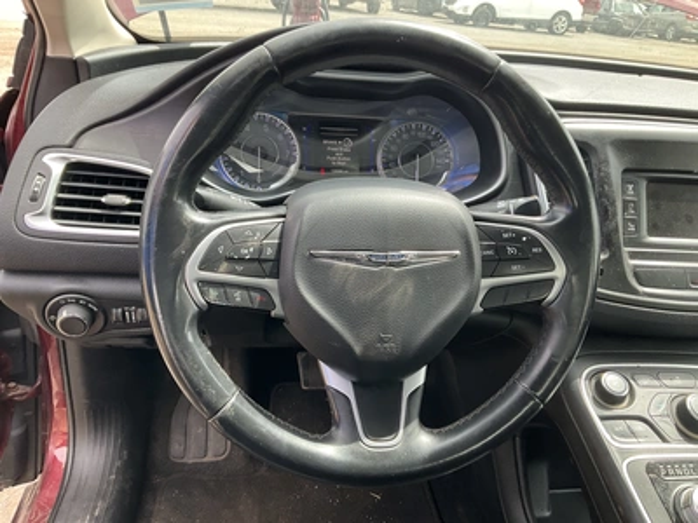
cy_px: 262
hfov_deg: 61.7
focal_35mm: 29
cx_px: 349
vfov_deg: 48.2
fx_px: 585
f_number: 1.8
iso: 20
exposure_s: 1/122
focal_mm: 3
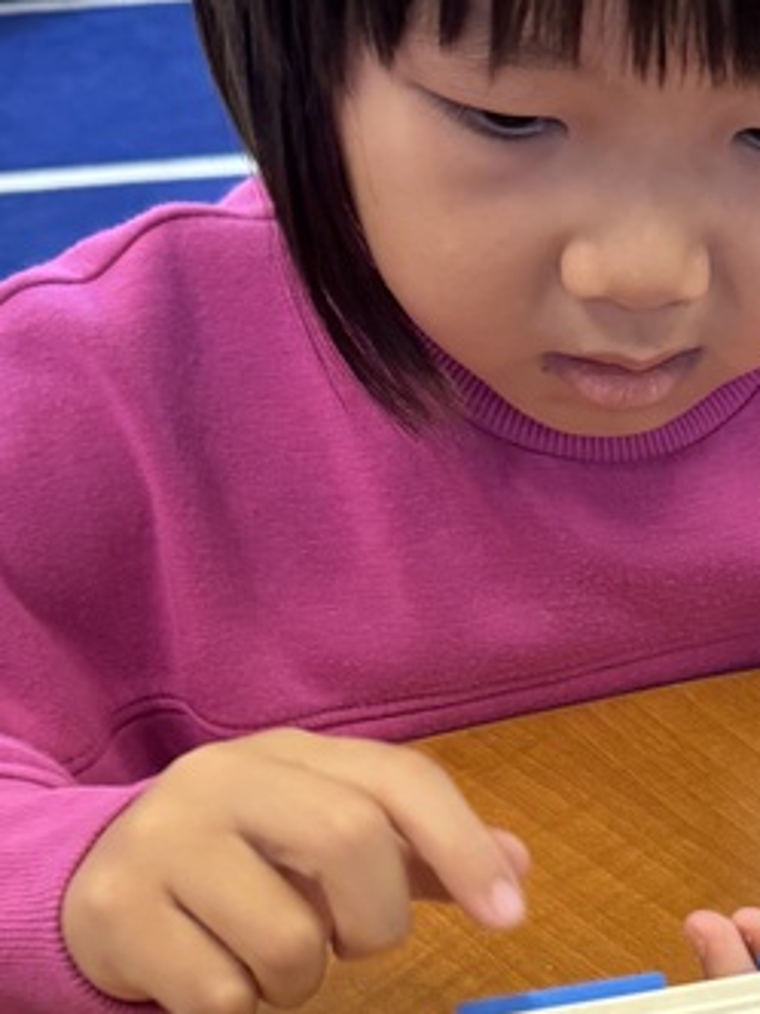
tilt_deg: -39.6
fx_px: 2166
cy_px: 950
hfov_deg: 19.6
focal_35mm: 74
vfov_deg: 25.4
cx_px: 659
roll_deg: +2.6
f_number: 1.78
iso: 400
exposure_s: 1/60
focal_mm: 6.76
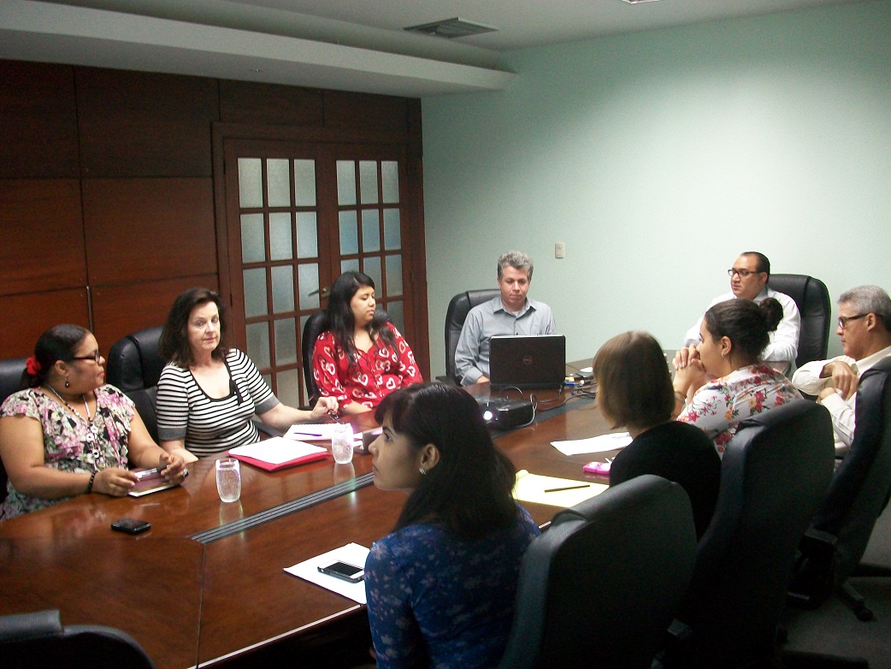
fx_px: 875
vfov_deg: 41.8
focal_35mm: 34
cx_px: 446
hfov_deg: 53.9
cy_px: 334
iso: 160
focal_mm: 5.7
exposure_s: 1/15
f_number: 2.8
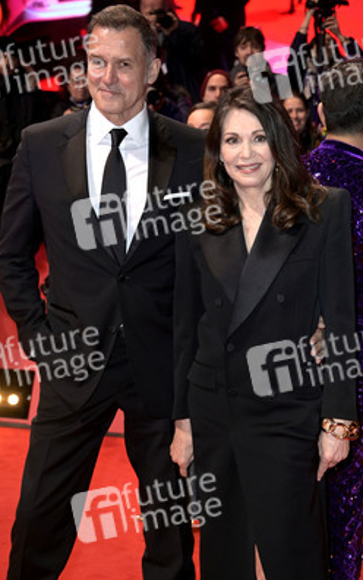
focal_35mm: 72
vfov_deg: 28.6
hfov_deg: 18.1
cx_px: 189
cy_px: 289
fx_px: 1138
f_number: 5.6
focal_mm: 70
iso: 1000
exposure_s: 1/160
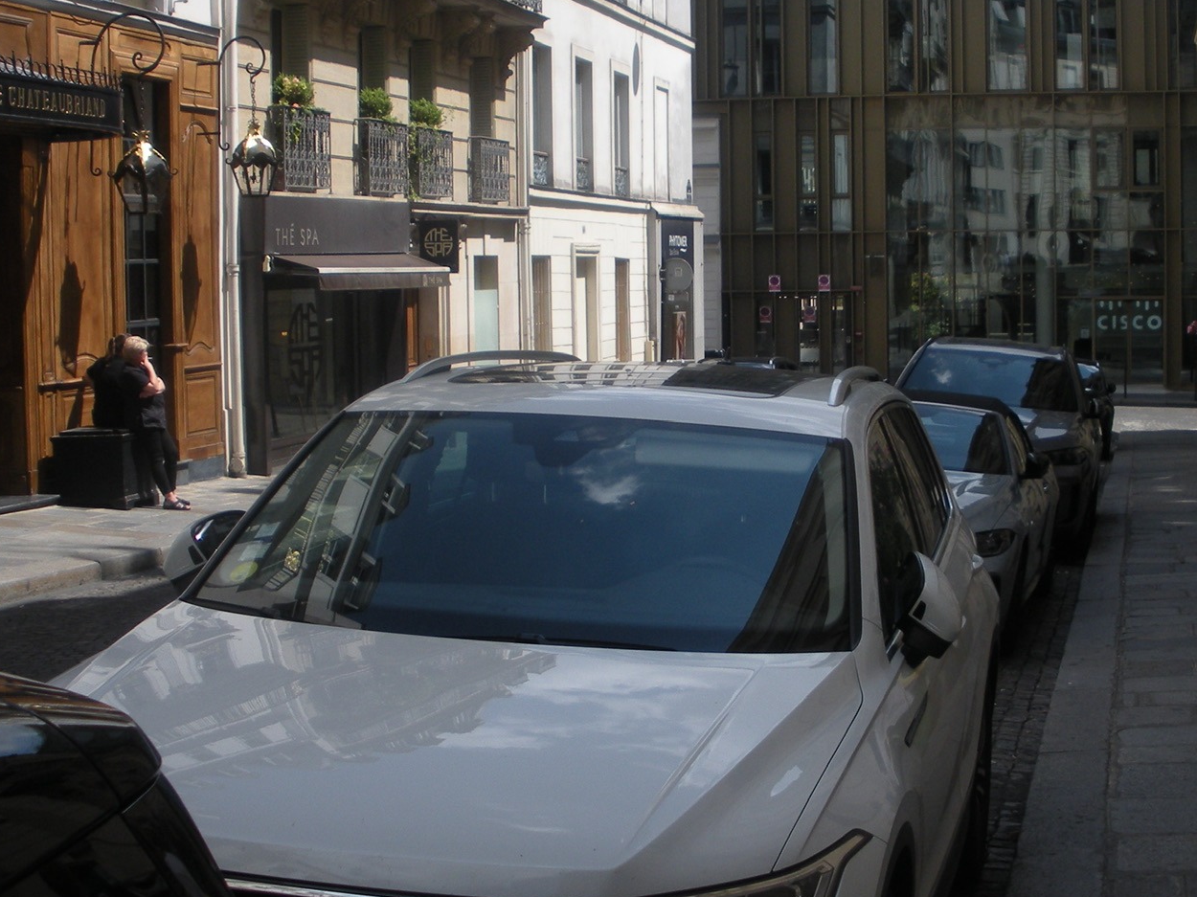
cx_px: 799
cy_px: 404
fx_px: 2040
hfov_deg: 32.4
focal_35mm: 59
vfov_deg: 24.8
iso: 64
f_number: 3.5
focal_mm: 6.3
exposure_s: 1/689
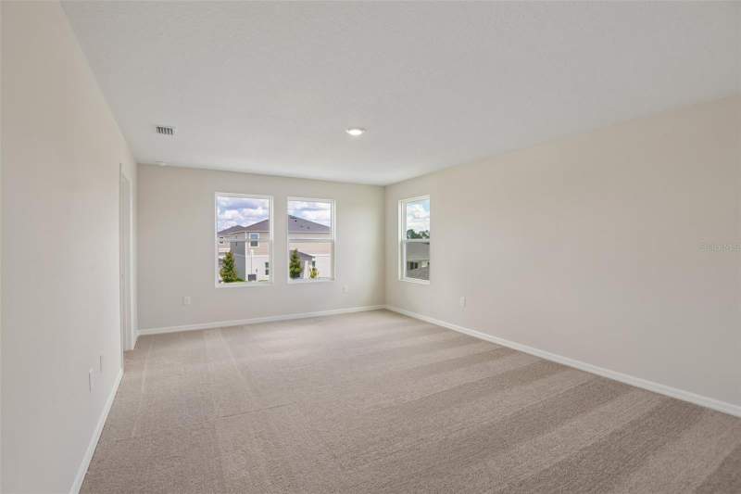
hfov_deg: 96.7
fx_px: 329
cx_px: 370
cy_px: 247
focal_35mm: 16
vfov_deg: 73.7
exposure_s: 1/80
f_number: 8
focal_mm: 16
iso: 400
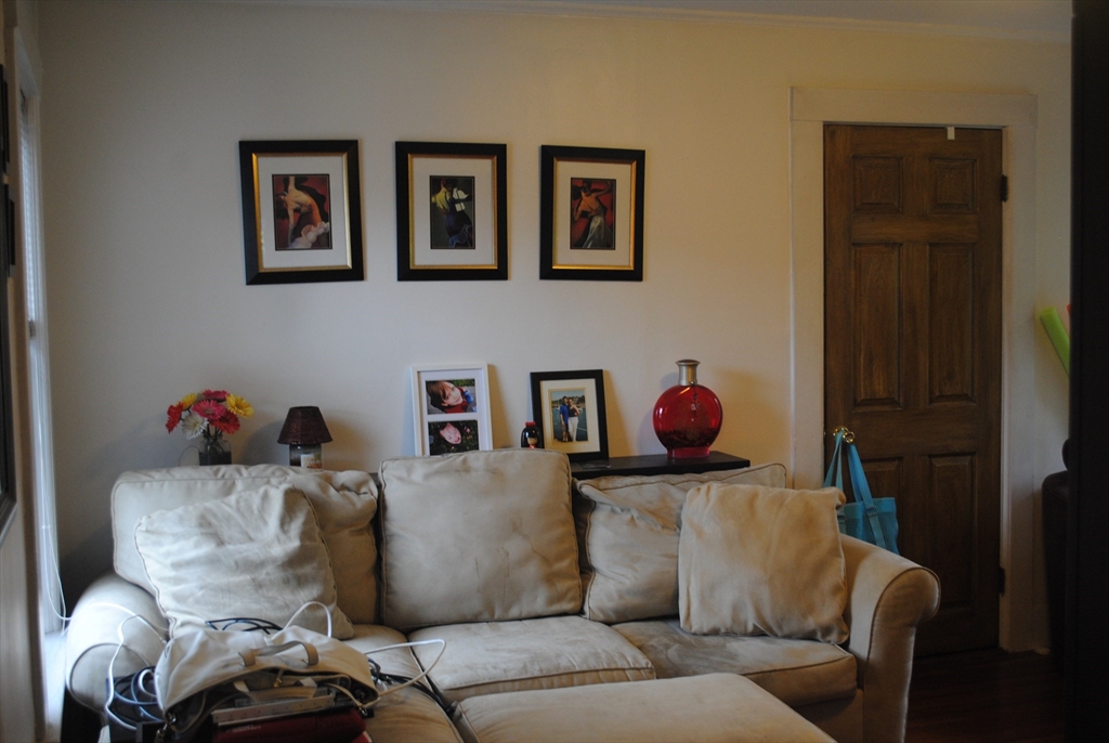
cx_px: 554
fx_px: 1296
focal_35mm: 42
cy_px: 372
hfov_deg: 46.3
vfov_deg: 32.0
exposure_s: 1/15
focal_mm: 28
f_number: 4.5
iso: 400
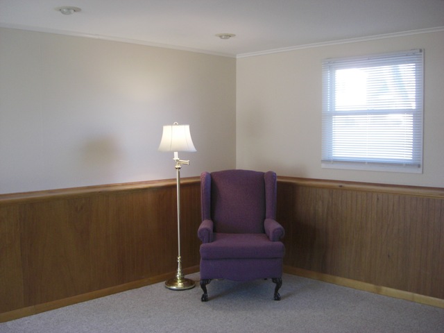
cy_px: 166
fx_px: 487
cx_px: 222
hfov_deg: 49.0
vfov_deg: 37.7
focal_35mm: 38
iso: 200
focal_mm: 7.9
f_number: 2.8
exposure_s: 1/50
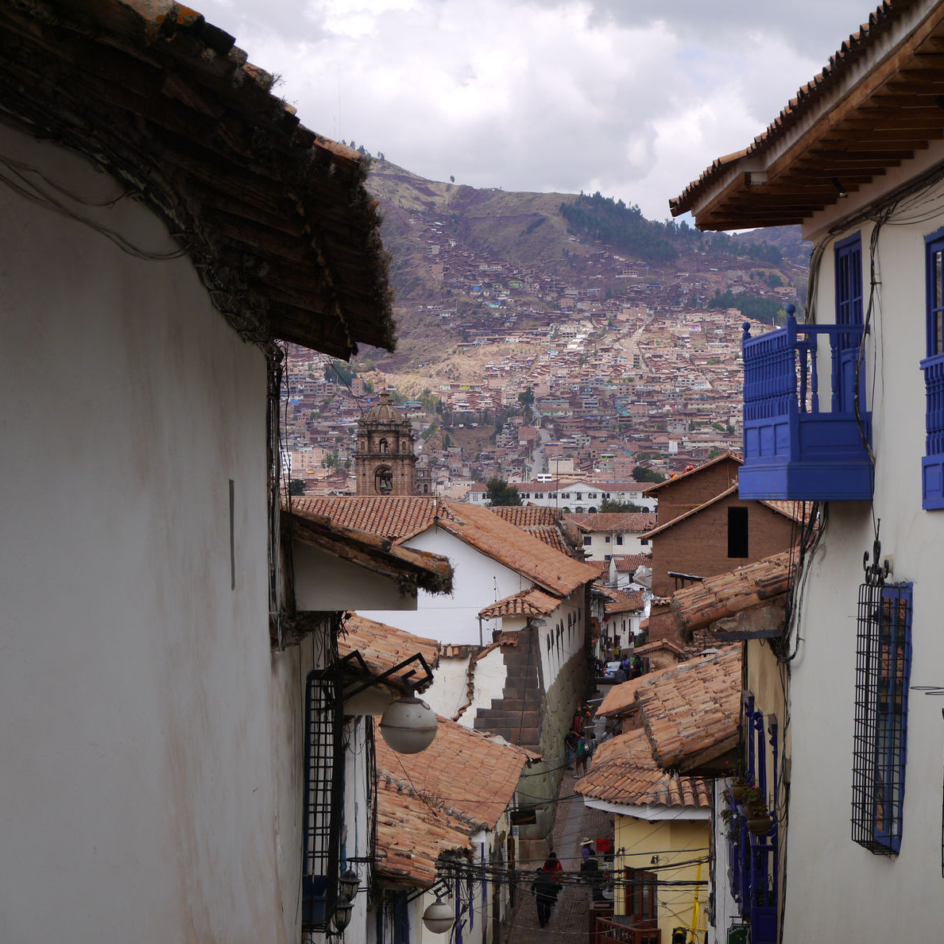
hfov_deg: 17.4
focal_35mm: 100
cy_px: 469
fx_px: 3085
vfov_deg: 17.4
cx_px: 621
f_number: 9
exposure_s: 1/400
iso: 160
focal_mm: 42
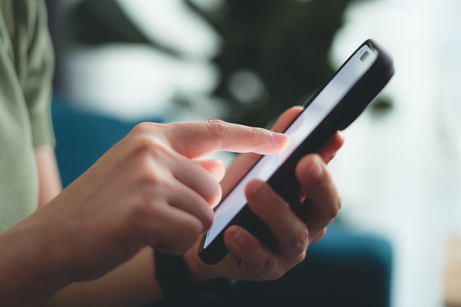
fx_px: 640
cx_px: 230
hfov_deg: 39.6
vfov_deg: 27.0
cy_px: 154
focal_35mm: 50
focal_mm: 50
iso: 200
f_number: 1.8
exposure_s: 1/100
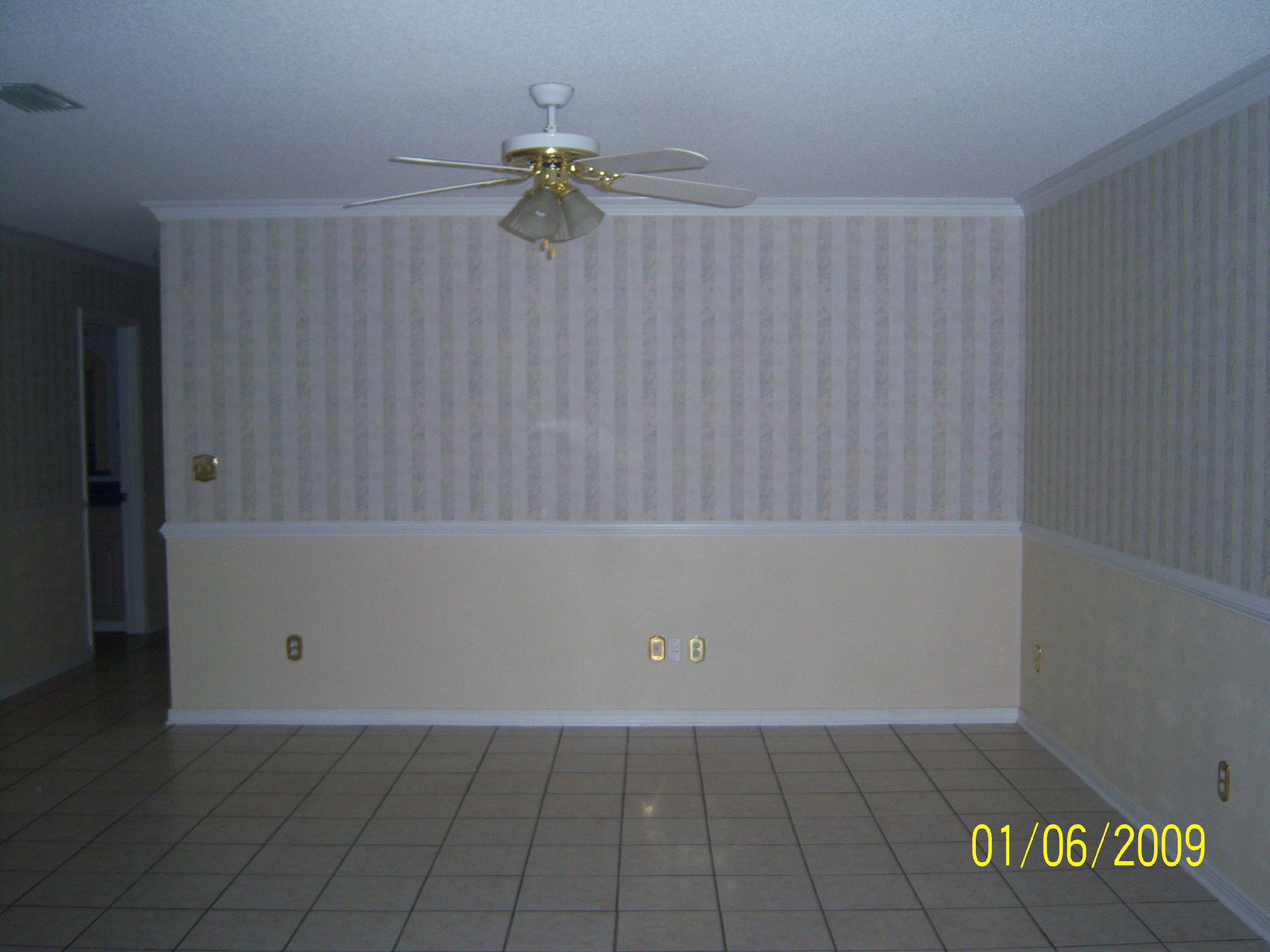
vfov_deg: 39.7
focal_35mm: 36
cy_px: 476
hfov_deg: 51.4
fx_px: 1321
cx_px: 635
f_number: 2.8
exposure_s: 1/60
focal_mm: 7.5
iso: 160
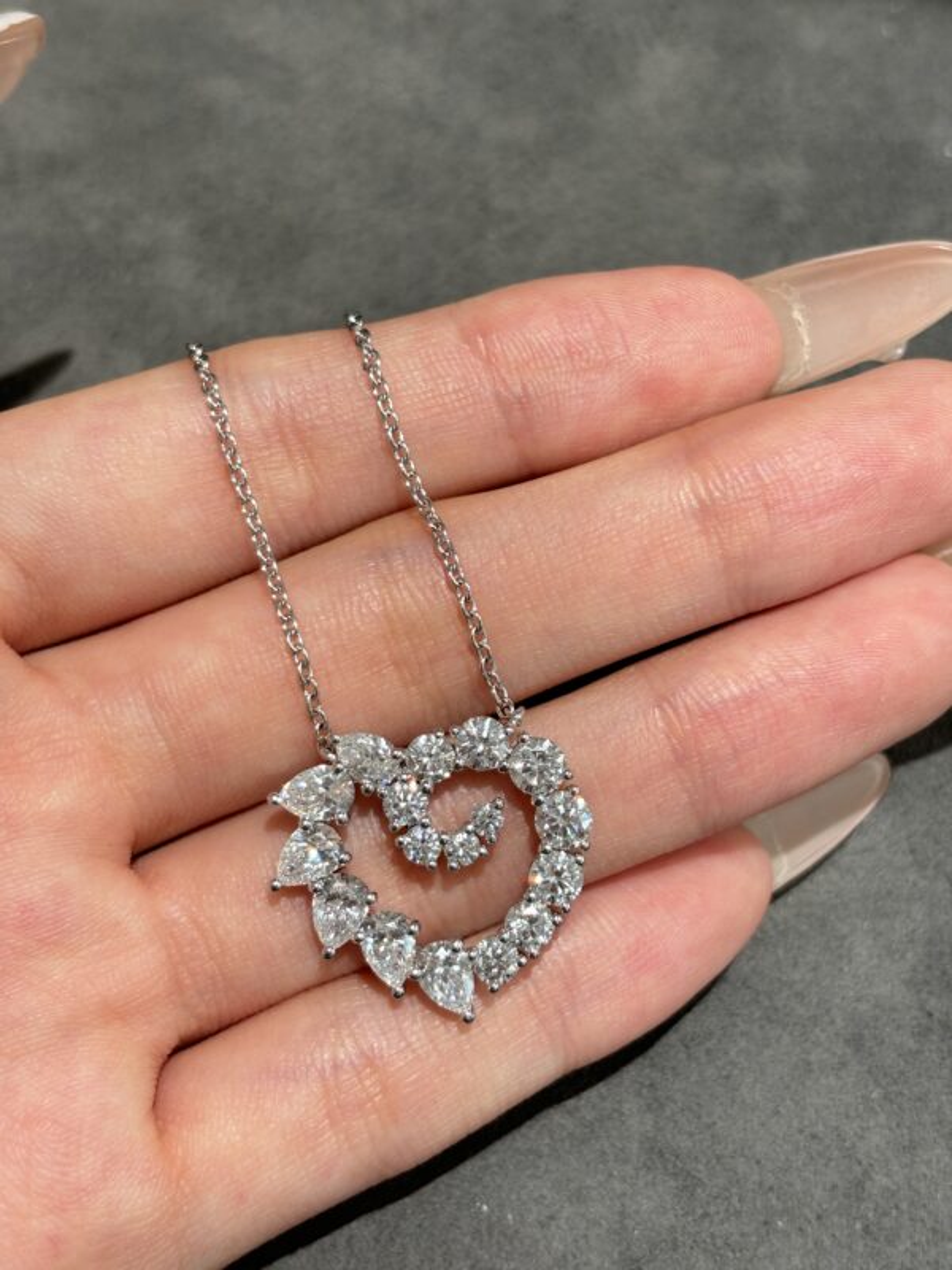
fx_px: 1907
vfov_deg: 36.8
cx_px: 476
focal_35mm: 52
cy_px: 635
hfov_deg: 28.0
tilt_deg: -67.1
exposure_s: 1/100
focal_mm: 5.96
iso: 32
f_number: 1.6
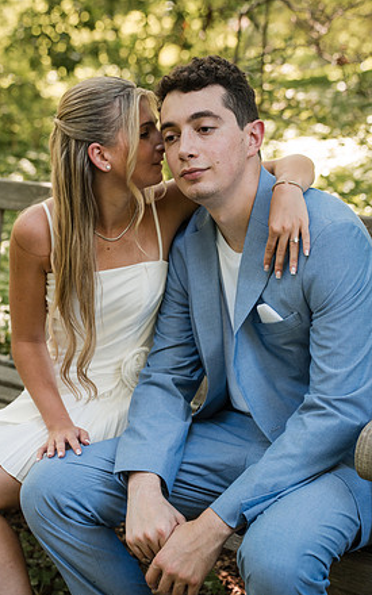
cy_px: 303
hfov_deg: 17.9
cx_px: 177
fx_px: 1184
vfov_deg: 28.2
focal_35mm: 73
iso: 1000
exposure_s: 1/250
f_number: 4
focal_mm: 70
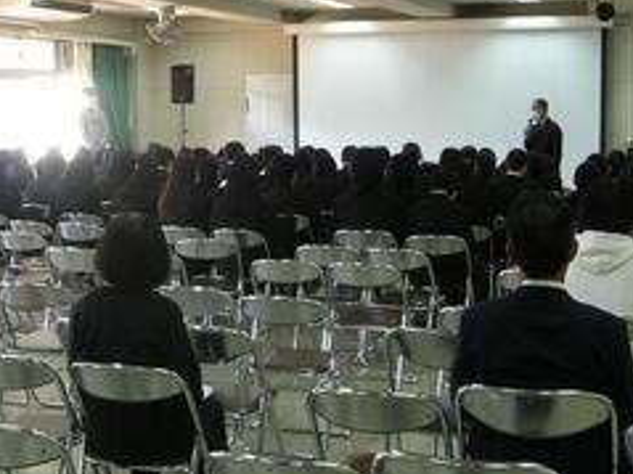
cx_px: 252
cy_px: 233
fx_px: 1225
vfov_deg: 21.9
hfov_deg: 28.9
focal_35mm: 67
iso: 50
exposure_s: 1/11.6
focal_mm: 6.6
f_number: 3
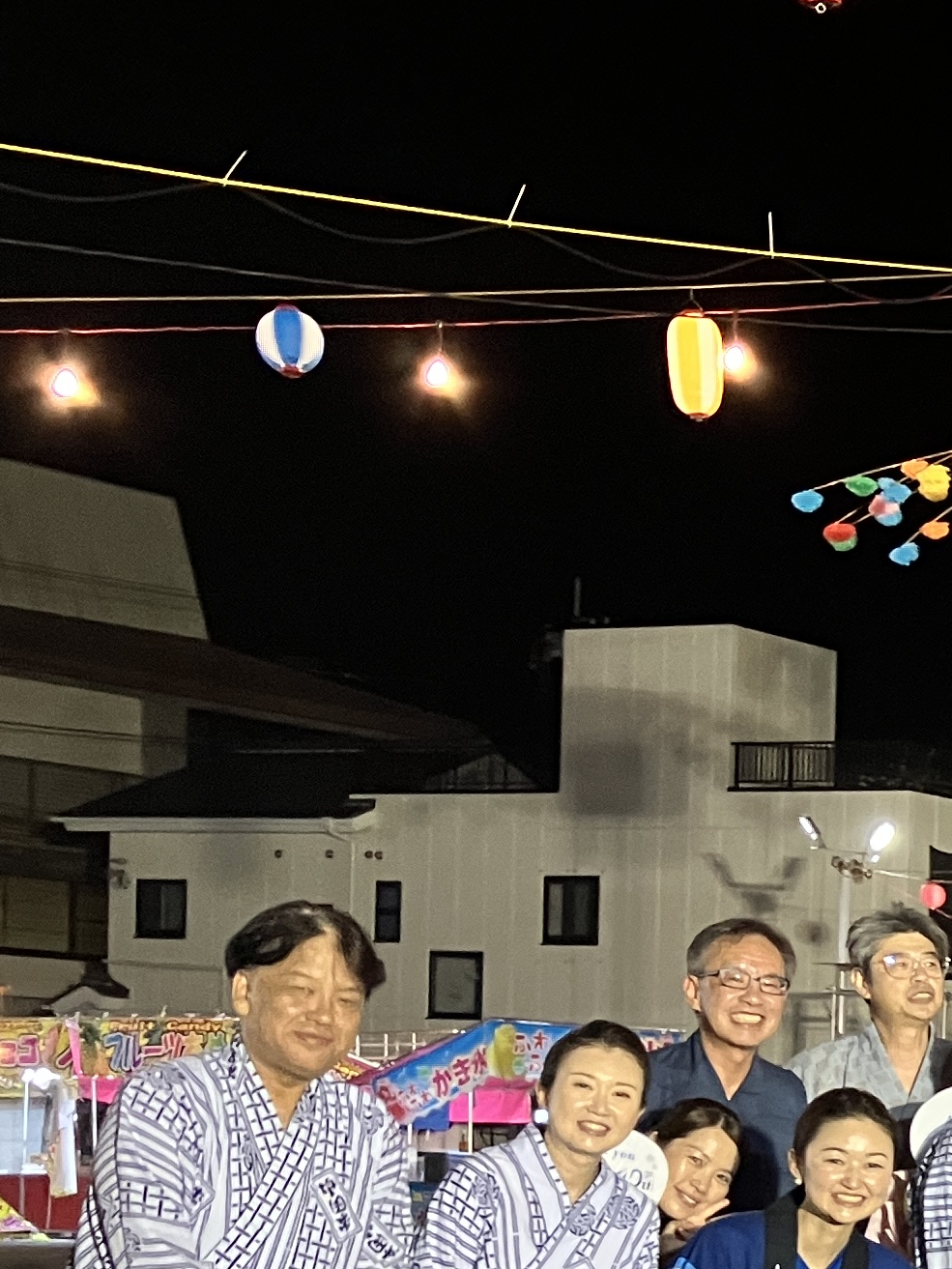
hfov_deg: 14.5
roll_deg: -1.5
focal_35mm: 86
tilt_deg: -1.8
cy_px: 1304
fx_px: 3153
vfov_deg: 21.8
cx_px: 1849
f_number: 1.8
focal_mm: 3.99
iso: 160
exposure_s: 1/50
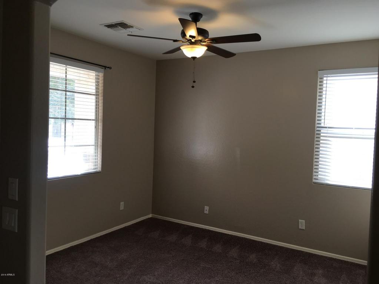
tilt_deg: -1.4
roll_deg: -2.8
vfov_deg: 48.2
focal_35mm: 29
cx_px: 190
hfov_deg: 61.7
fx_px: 317
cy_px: 142
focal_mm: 4.15
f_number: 2.2
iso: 25
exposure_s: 1/60
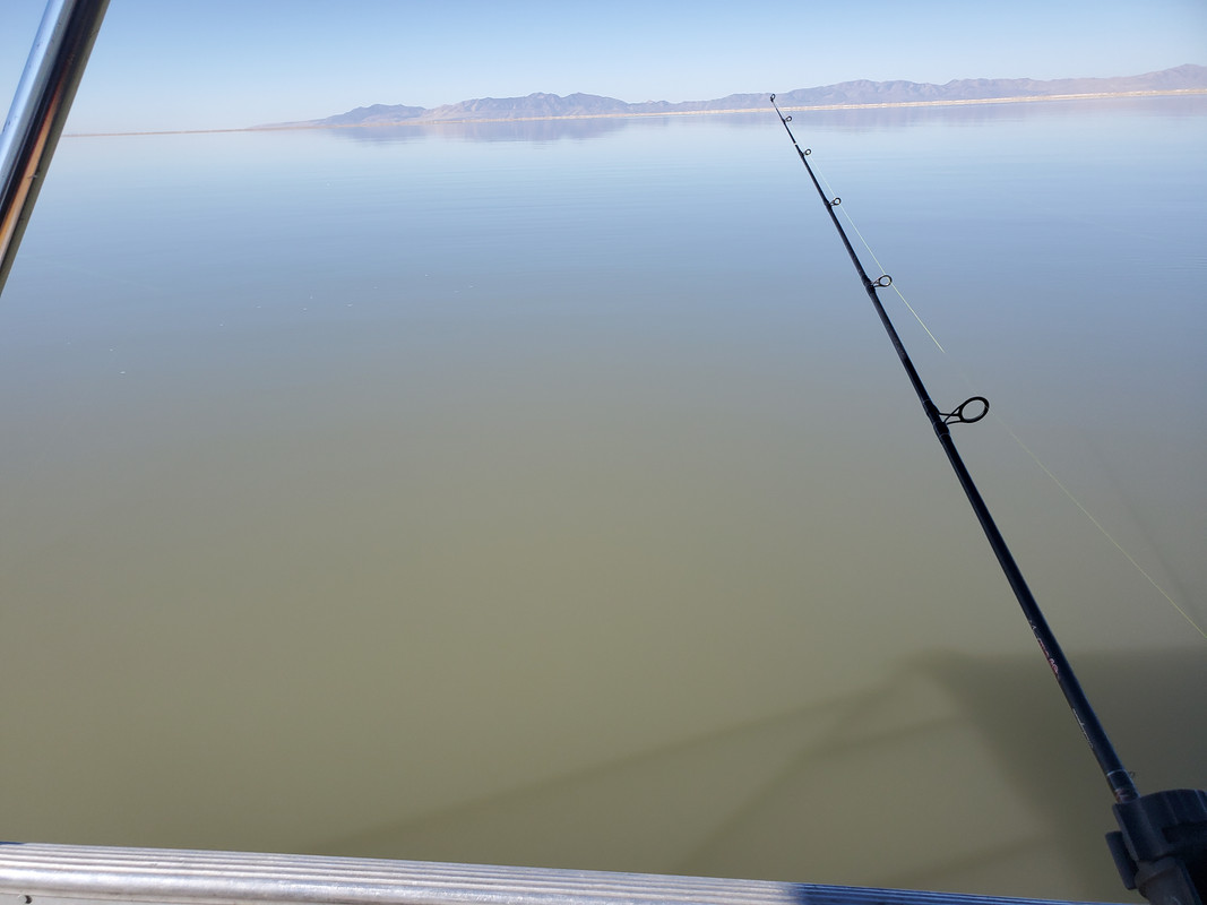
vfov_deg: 53.1
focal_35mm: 26
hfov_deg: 67.3
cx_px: 604
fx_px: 906
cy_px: 452
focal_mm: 4.3
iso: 50
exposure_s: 1/1127
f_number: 2.4
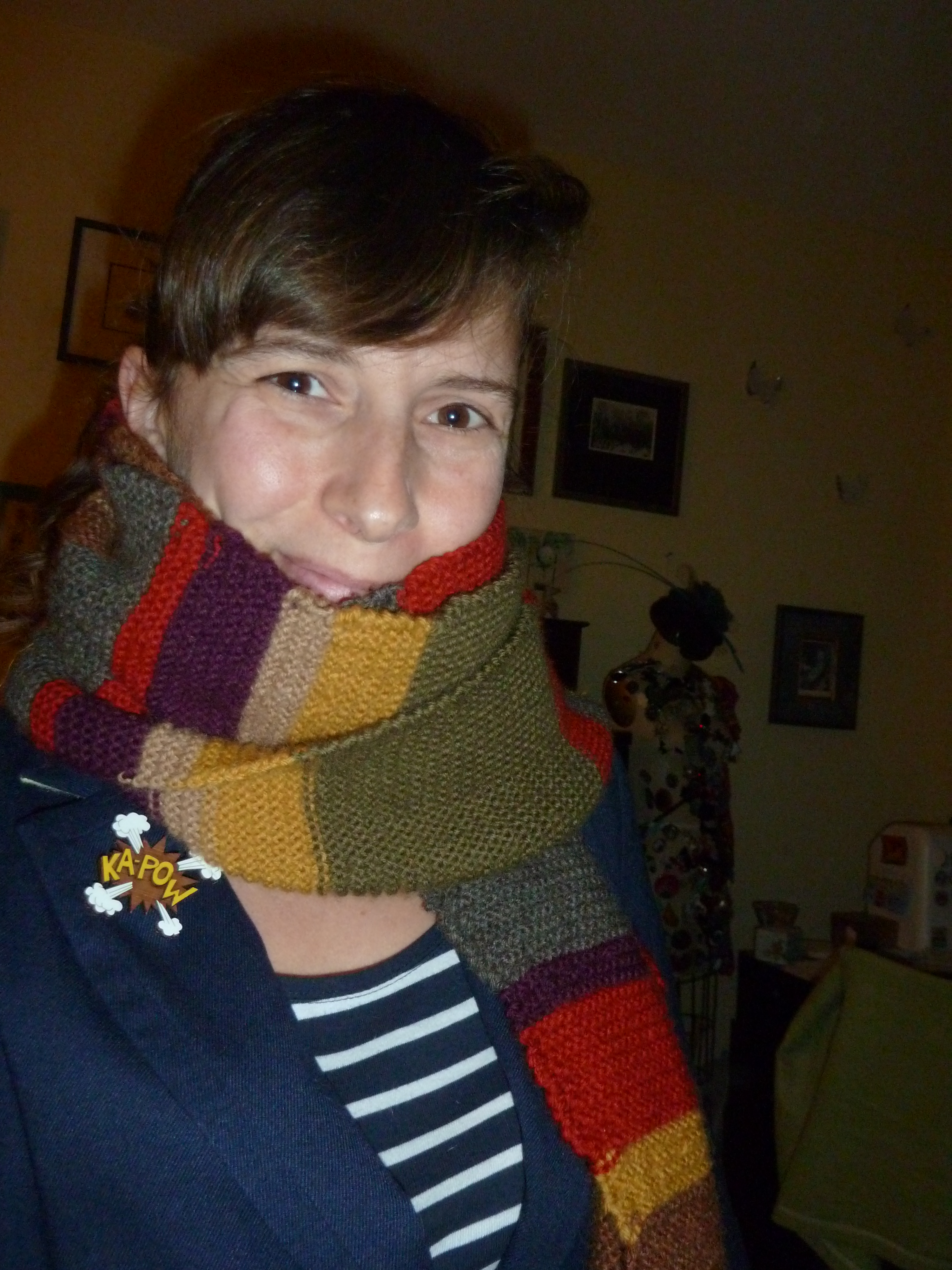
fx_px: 1063
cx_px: 476
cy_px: 635
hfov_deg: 48.2
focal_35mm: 29
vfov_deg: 61.7
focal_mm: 4.7
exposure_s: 1/125
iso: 400
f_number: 3.4
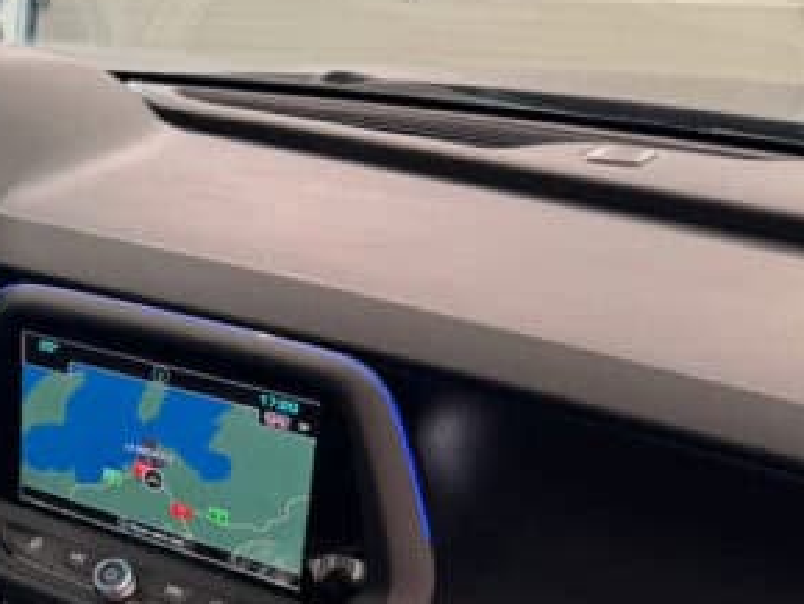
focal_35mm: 66
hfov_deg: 25.1
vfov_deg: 21.8
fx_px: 1534
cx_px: -264
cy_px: 522
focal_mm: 6.8
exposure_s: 1/54
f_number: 1.8
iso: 250
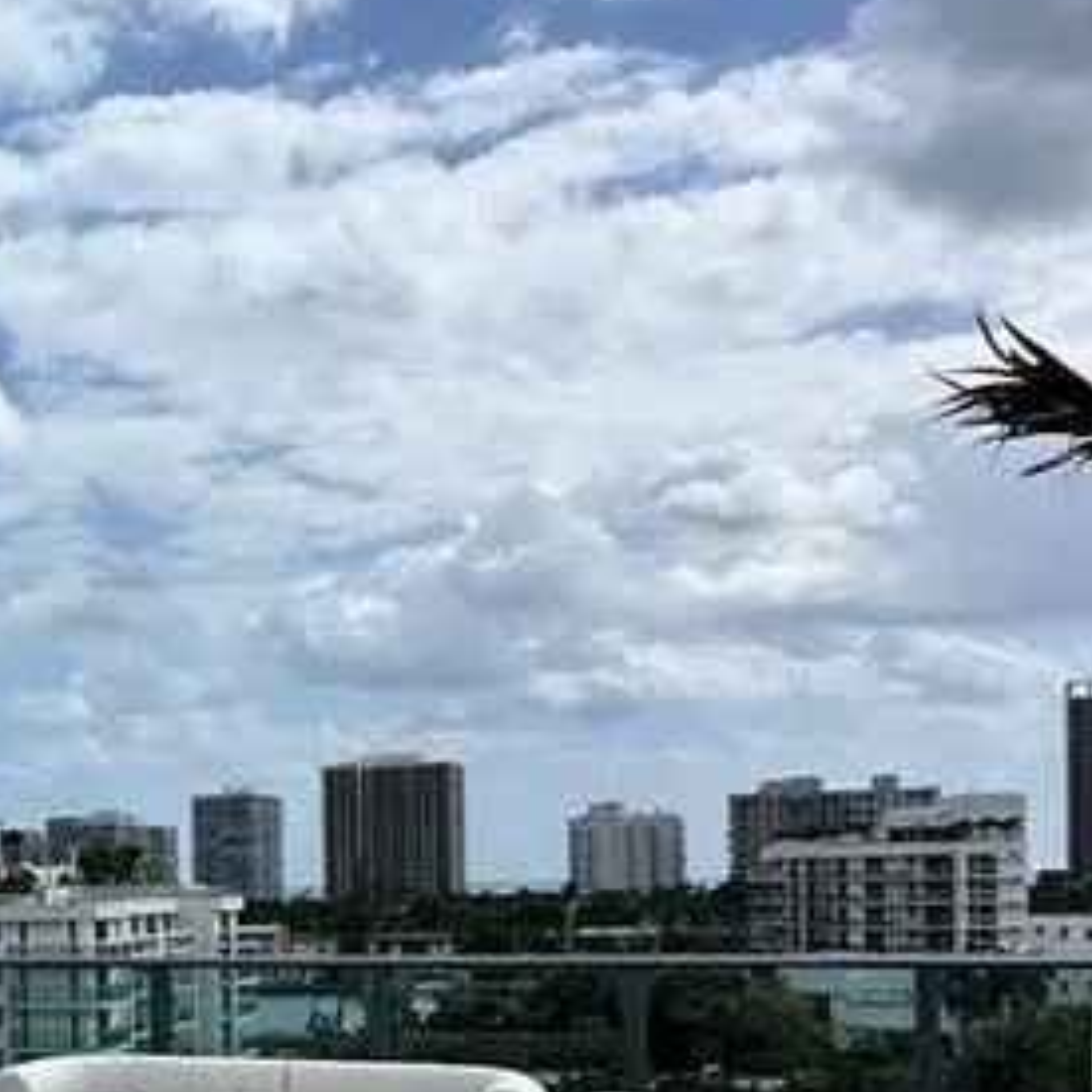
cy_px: 921
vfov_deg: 30.6
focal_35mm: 54
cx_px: -417
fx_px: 1927
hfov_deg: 25.9
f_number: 2.2
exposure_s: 1/4464
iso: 50
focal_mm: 2.22
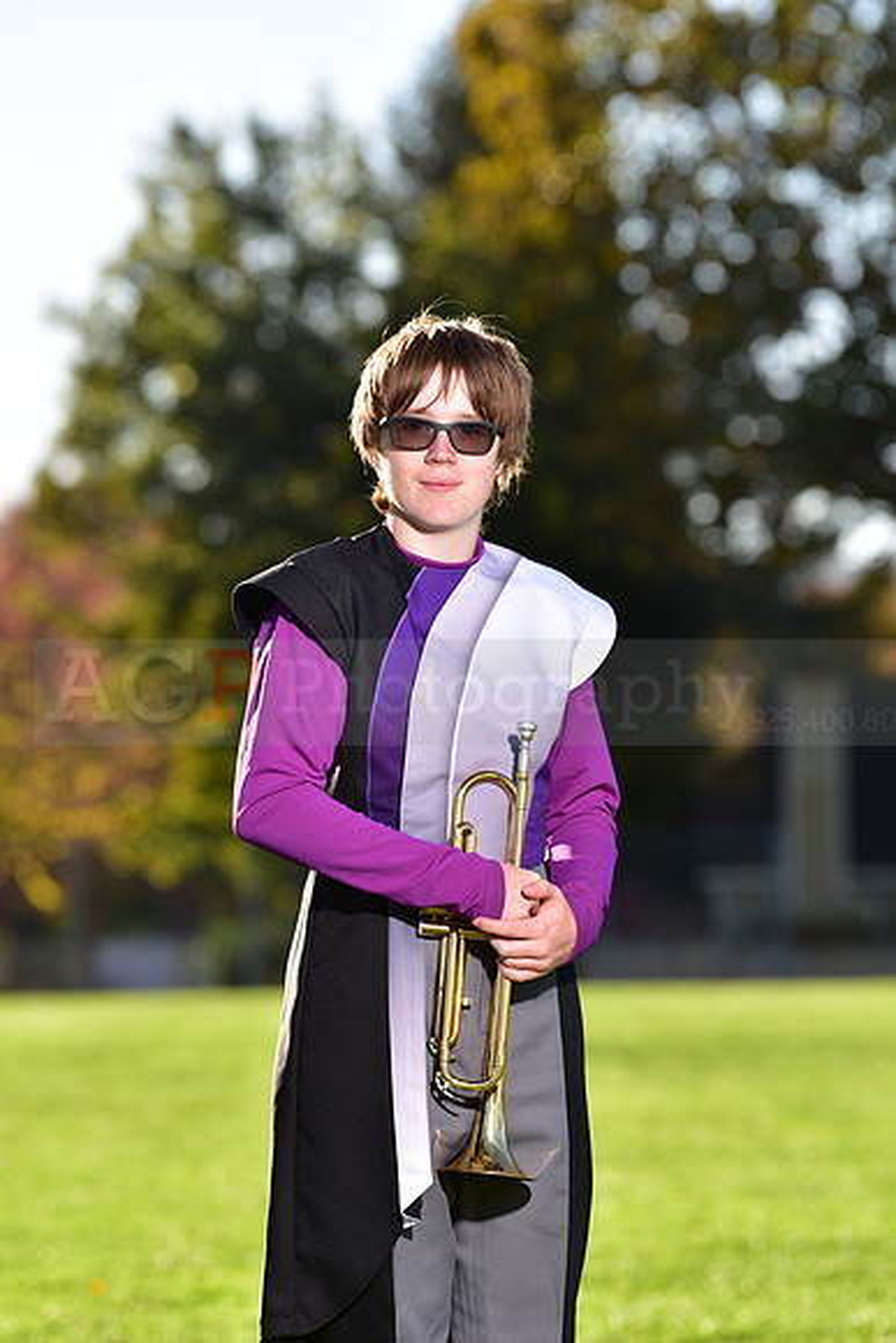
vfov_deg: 10.3
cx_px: 448
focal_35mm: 200
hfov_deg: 6.9
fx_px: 7462
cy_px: 672
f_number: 5
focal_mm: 200
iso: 80
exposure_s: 1/250
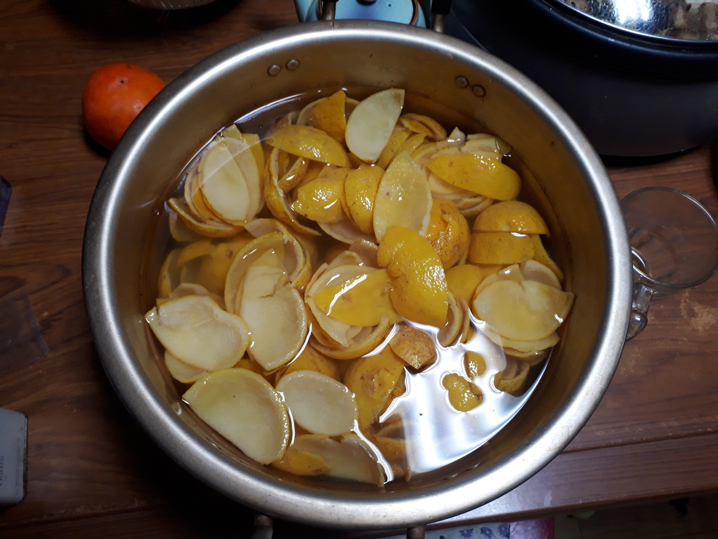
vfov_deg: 51.4
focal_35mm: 27
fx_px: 560
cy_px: 270
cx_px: 359
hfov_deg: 65.3
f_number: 1.9
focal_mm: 3.6
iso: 160
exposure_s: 1/33
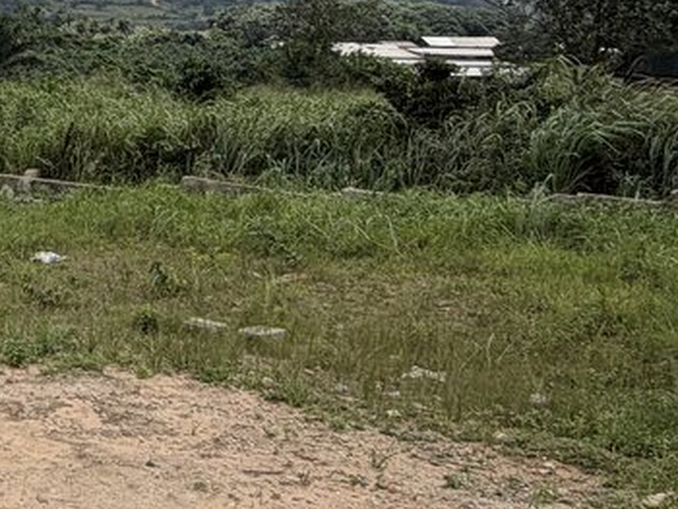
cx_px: -159
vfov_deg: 22.7
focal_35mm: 64
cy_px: 112
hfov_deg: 26.5
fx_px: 1254
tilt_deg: -6.6
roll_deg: -2.3
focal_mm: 2.22
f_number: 2.2
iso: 20
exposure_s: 1/1189
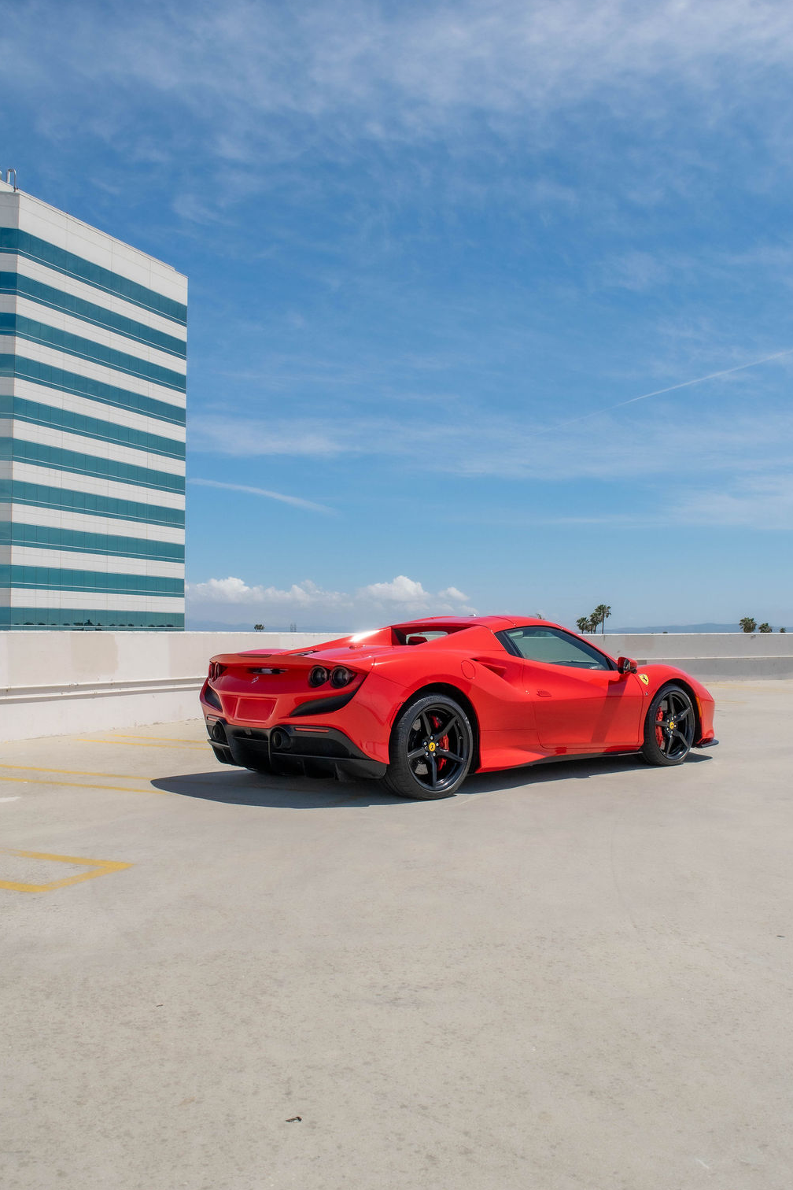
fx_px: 1057
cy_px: 594
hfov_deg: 41.1
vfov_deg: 58.7
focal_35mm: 32
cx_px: 398
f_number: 8
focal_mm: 21
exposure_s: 1/2000
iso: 400
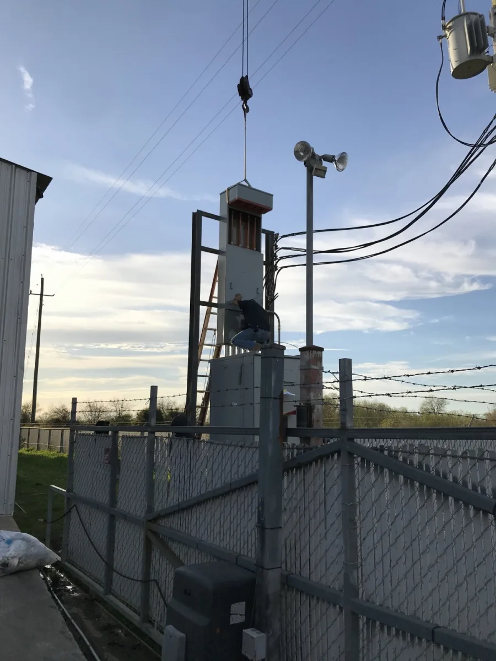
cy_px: 330
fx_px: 535
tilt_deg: +11.4
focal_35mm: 28
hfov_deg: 49.7
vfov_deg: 63.4
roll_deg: -0.5
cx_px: 248
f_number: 1.8
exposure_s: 1/2591
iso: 20
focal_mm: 3.99
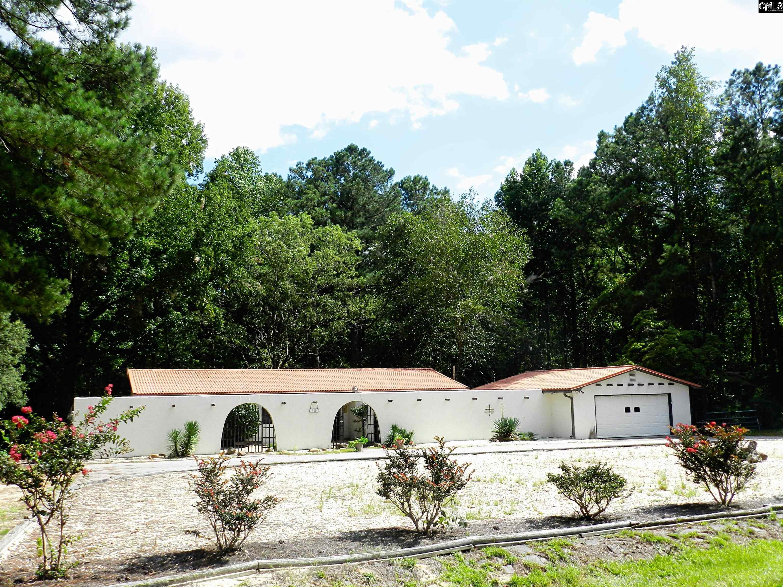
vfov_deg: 44.2
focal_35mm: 32
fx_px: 724
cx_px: 392
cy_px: 294
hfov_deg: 56.8
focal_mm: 5.6
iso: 160
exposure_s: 1/800
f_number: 3.7
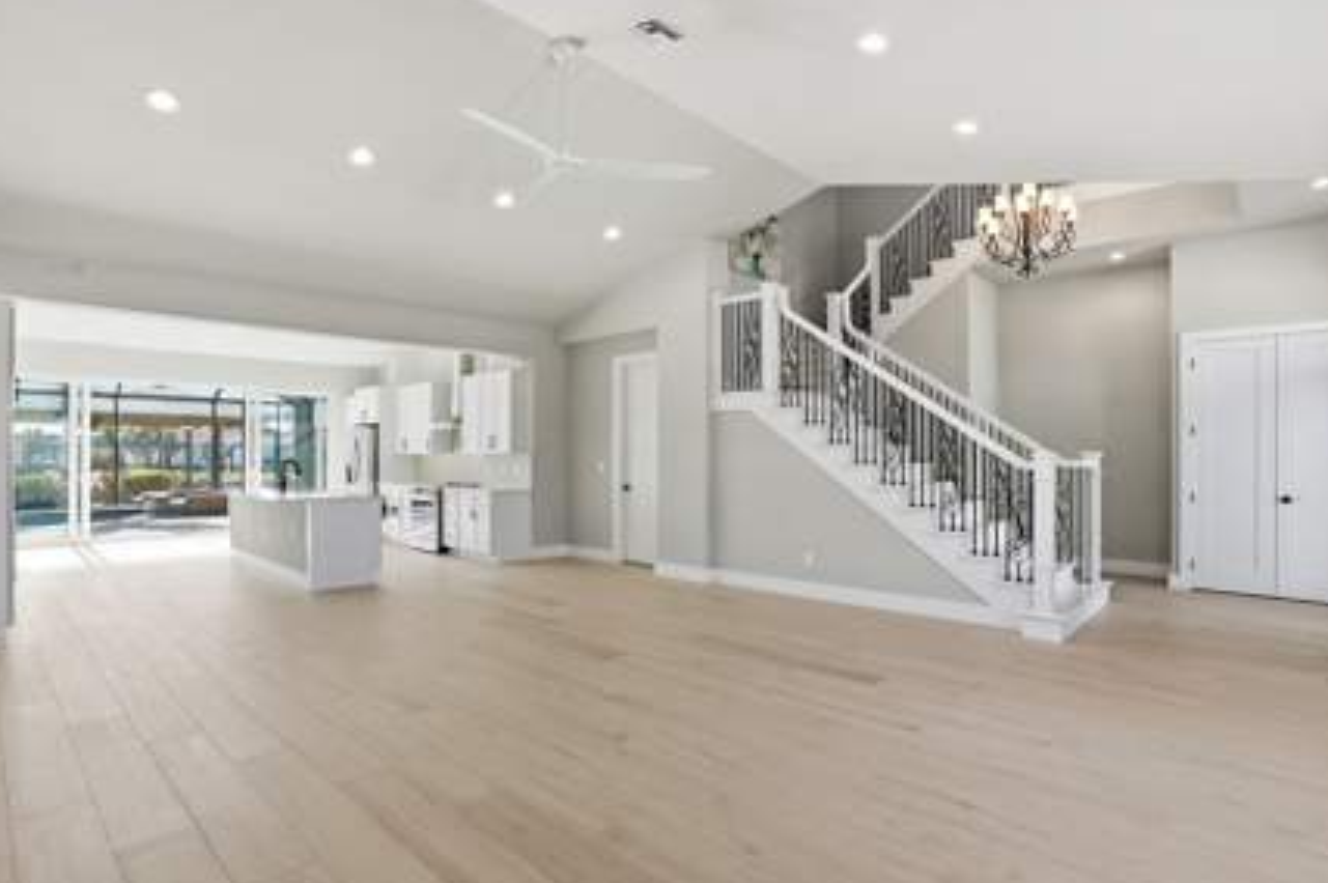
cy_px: 455
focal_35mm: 18
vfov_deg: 67.3
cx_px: 628
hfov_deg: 90.0
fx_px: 663
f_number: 9
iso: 500
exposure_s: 1/250
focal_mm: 16
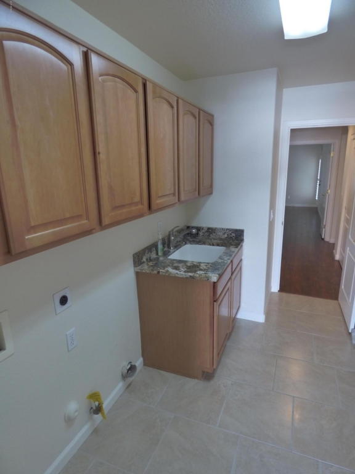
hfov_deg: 66.0
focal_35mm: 20
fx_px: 273
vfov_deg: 81.7
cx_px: 178
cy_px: 237
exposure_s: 1/30
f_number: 2.8
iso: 400
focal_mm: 3.58
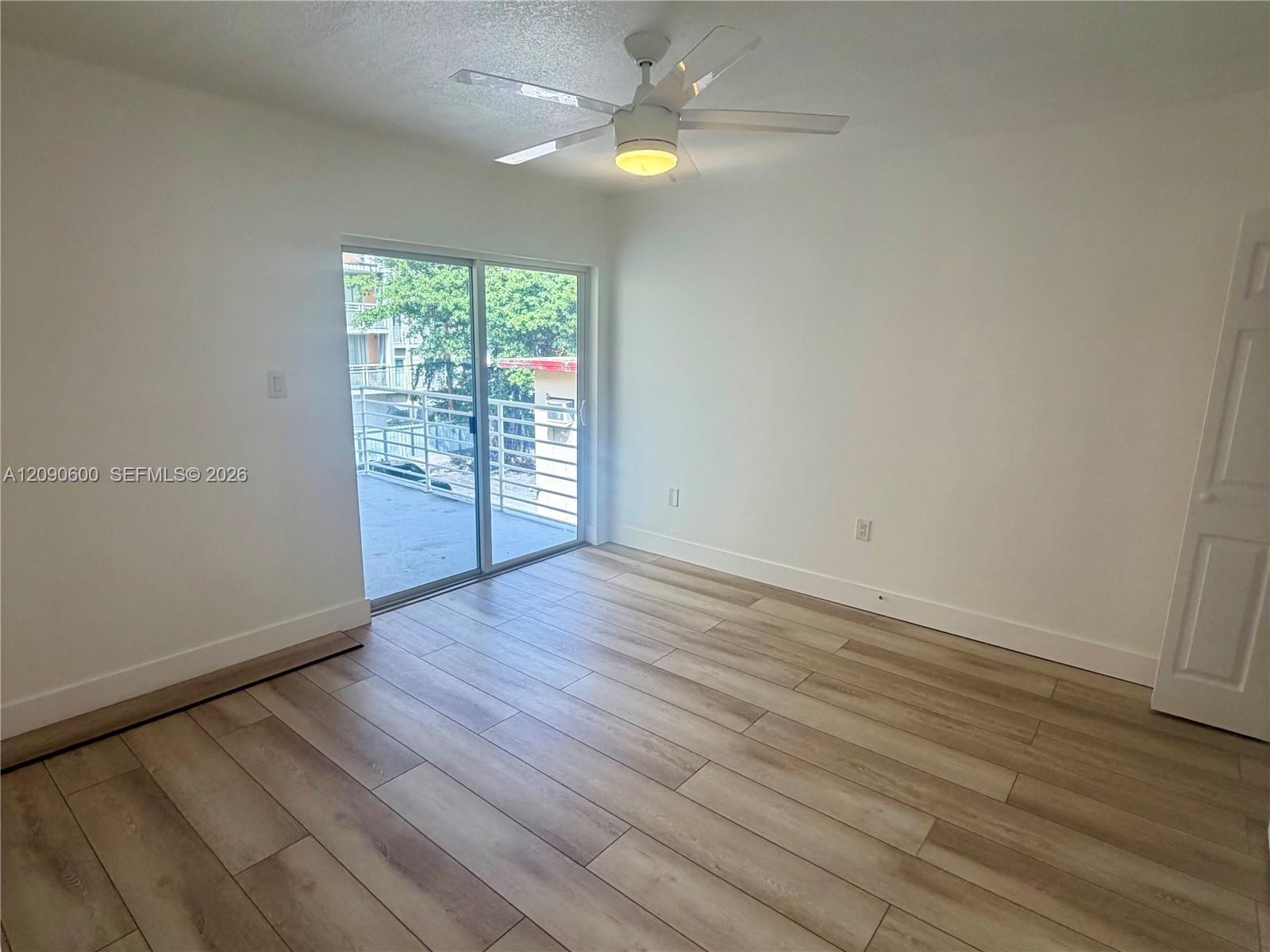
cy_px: 476
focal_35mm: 14
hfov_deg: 102.1
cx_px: 635
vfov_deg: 85.7
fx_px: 514
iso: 80
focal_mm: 2.22
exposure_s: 1/120
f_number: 2.2
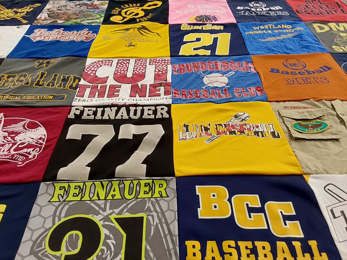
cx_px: 175
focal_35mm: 32
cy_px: 136
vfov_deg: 44.1
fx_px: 321
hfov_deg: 56.8
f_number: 1.9
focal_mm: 2.91
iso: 125
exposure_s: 1/60
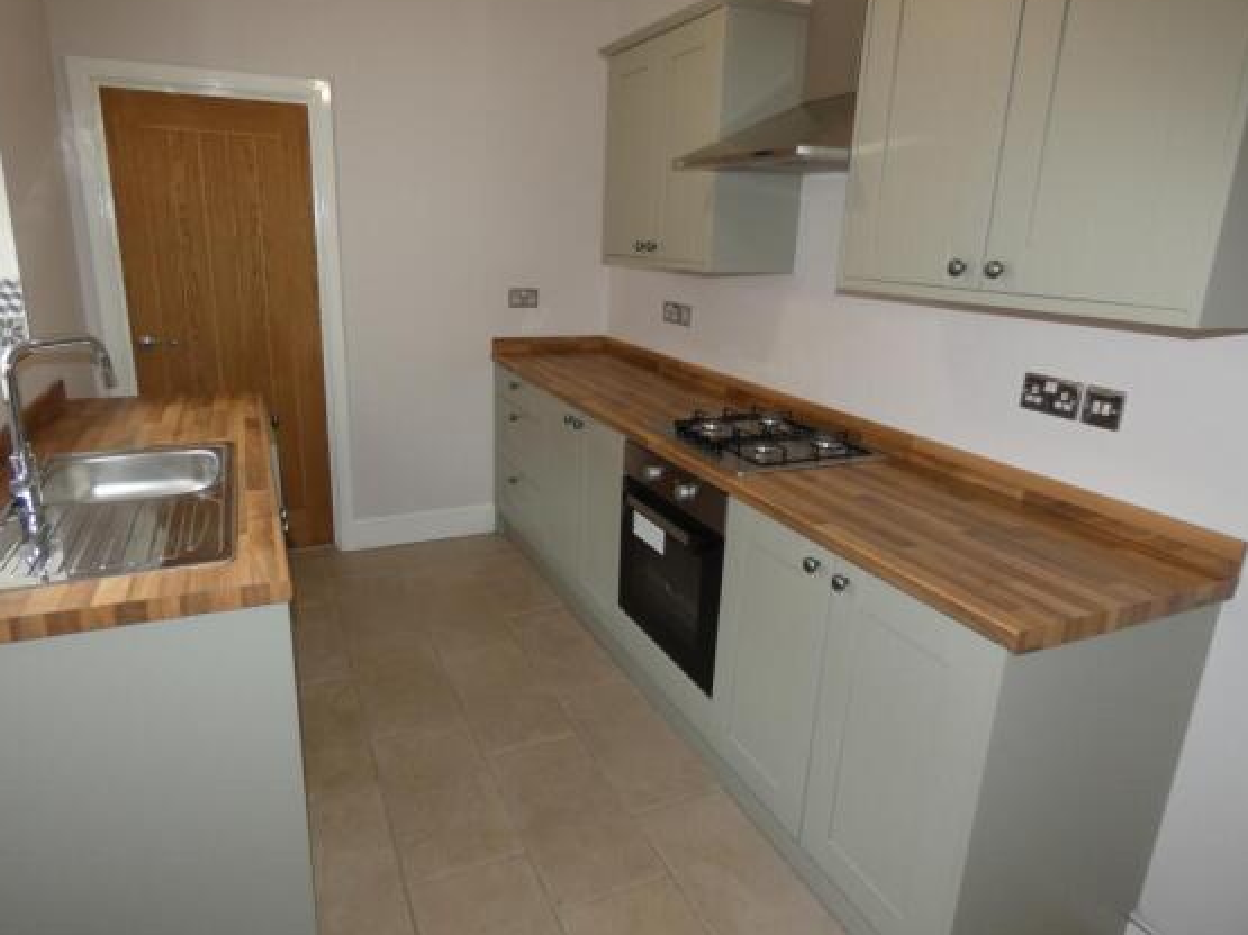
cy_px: 457
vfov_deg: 63.4
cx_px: 602
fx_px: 757
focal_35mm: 21
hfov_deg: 79.0
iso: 160
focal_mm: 3.6
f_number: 2.8
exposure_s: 1/60
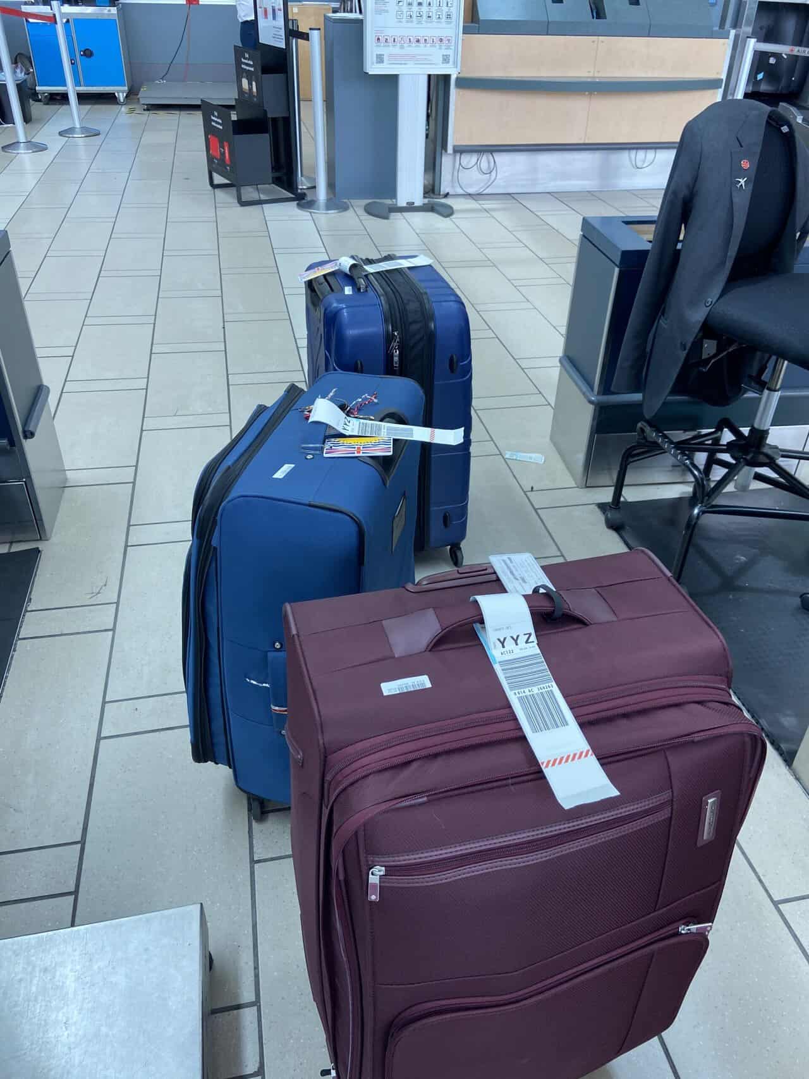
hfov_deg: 53.1
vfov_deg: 67.3
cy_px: 540
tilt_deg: -34.9
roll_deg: -2.1
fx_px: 810
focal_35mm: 26
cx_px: 404
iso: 64
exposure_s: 1/122
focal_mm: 4.25
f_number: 1.8
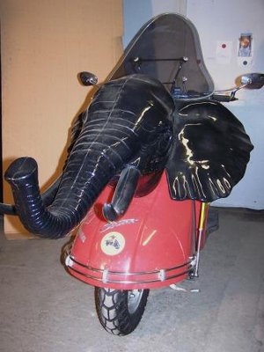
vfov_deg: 49.0
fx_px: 386
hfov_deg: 37.7
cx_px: 132
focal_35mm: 38
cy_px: 176
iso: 140
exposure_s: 1/60
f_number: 2.8
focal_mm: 6.3
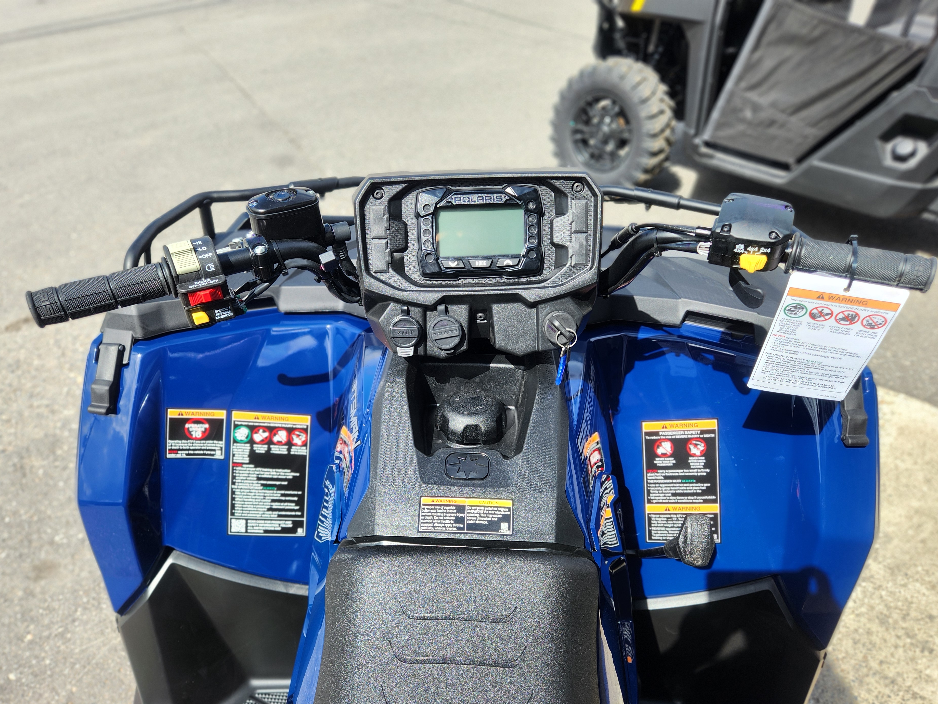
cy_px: 382
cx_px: 472
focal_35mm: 25
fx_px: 677
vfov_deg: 54.8
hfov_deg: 69.4
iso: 20
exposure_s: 1/784
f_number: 1.8
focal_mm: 5.4
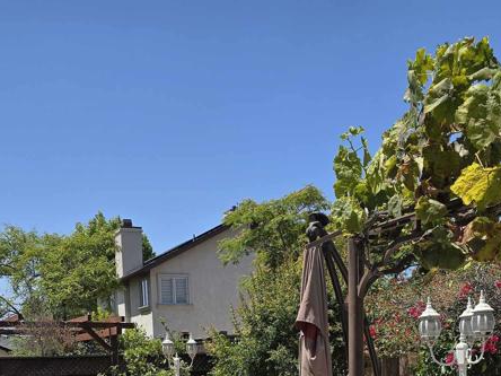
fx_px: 767
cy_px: 431
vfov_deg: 25.2
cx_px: 270
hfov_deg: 36.2
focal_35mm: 53
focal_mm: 6.3
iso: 12
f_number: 1.7
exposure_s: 1/919
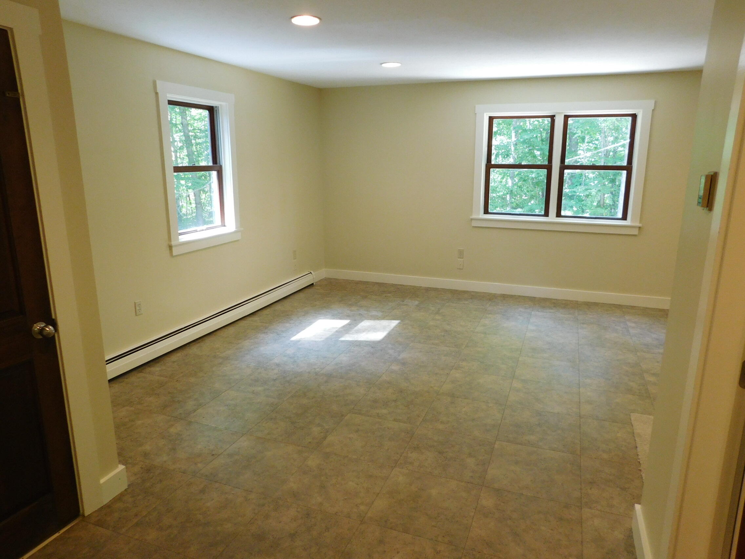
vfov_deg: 56.8
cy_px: 280
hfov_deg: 71.6
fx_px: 517
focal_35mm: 24
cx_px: 372
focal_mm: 4.1
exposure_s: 1/30
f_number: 3
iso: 250
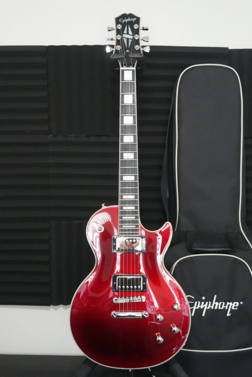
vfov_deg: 41.1
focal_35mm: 48
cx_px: 126
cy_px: 188
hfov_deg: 28.1
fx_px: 504
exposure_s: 1/100
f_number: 5
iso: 6400
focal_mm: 32
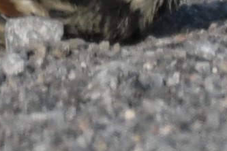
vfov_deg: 0.6
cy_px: -39
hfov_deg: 0.9
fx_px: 14918
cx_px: 32
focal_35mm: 2366
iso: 250
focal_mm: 500
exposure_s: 1/1600
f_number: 6.3
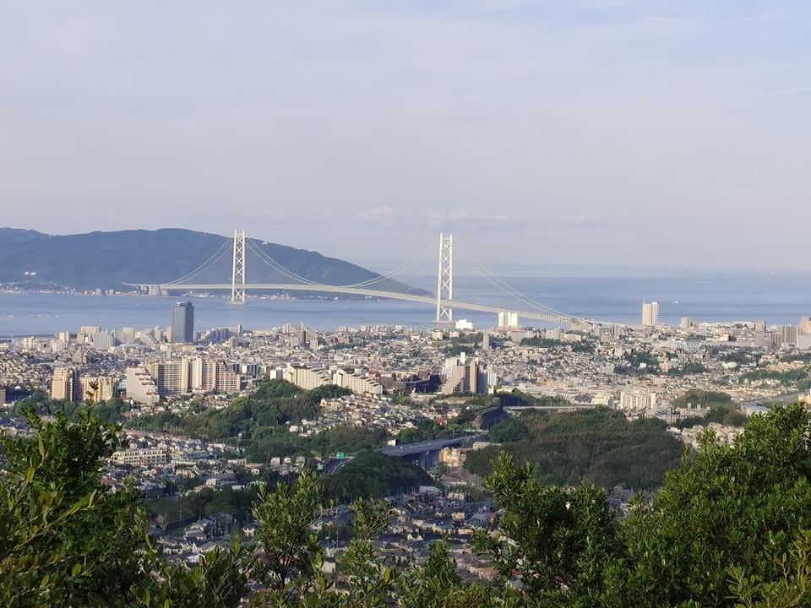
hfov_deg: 18.7
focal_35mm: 105
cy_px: 304
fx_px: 2460
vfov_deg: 14.1
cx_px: 406
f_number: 1.88
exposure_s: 1/835
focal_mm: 5.56
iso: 50
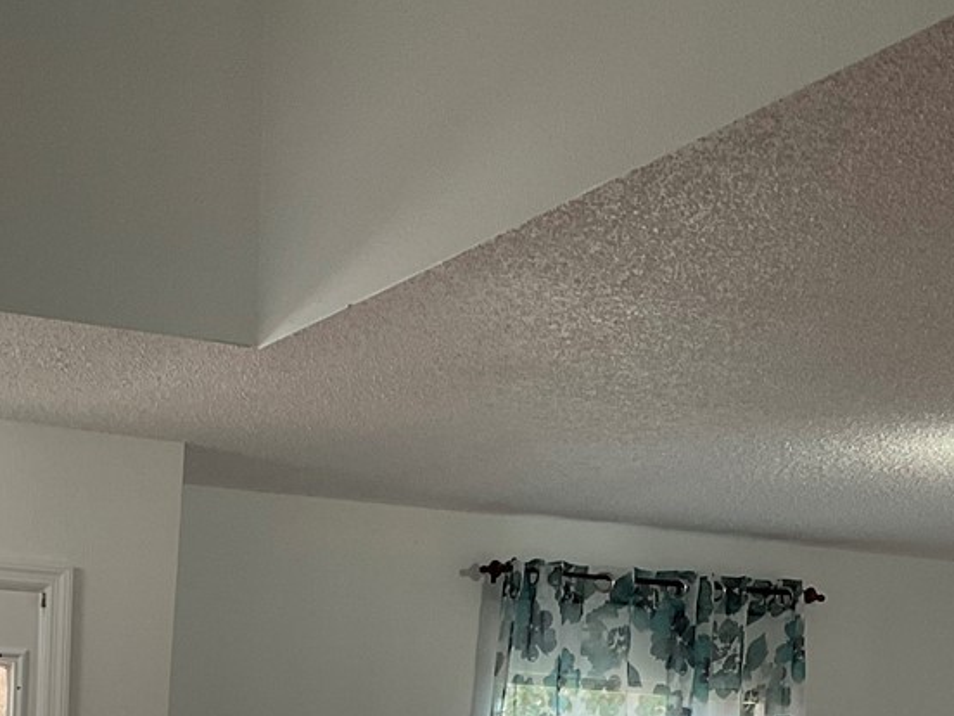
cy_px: 911
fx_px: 2315
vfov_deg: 16.7
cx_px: 358
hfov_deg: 23.2
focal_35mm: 84
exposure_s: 1/120
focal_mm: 3
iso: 50
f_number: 1.8
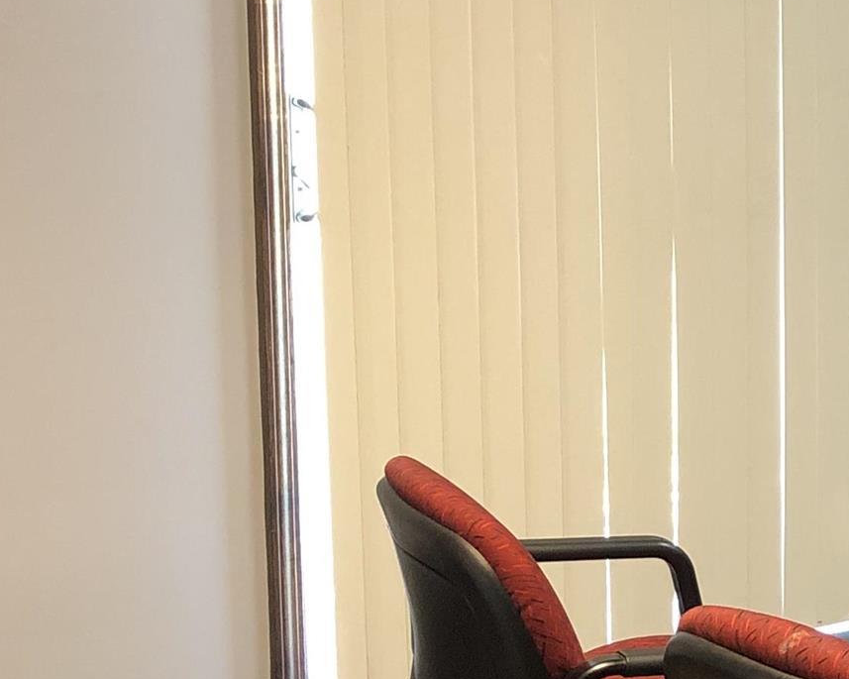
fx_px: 2462
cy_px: 413
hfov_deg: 17.6
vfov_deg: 15.7
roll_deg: -1.6
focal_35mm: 98
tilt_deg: -11.5
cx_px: 1276
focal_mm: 3.99
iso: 64
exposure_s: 1/15
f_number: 1.8
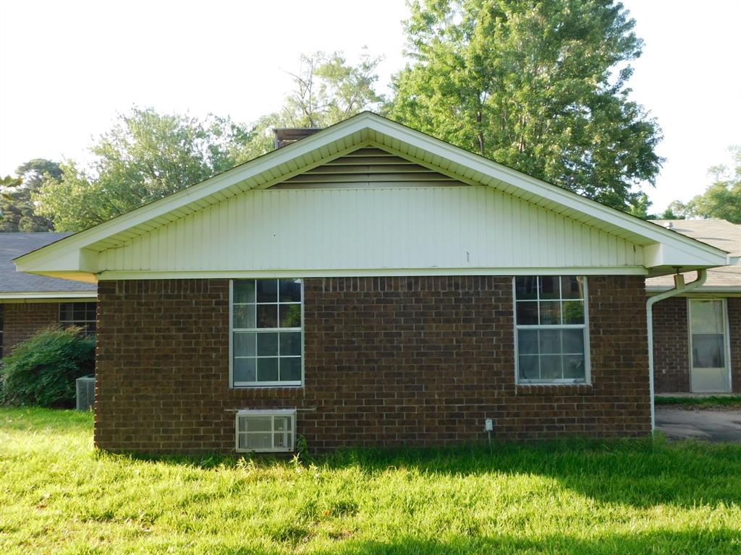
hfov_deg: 60.0
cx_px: 370
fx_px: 642
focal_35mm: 30
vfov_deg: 46.8
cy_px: 278
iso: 125
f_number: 3.2
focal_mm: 5.3
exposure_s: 1/160
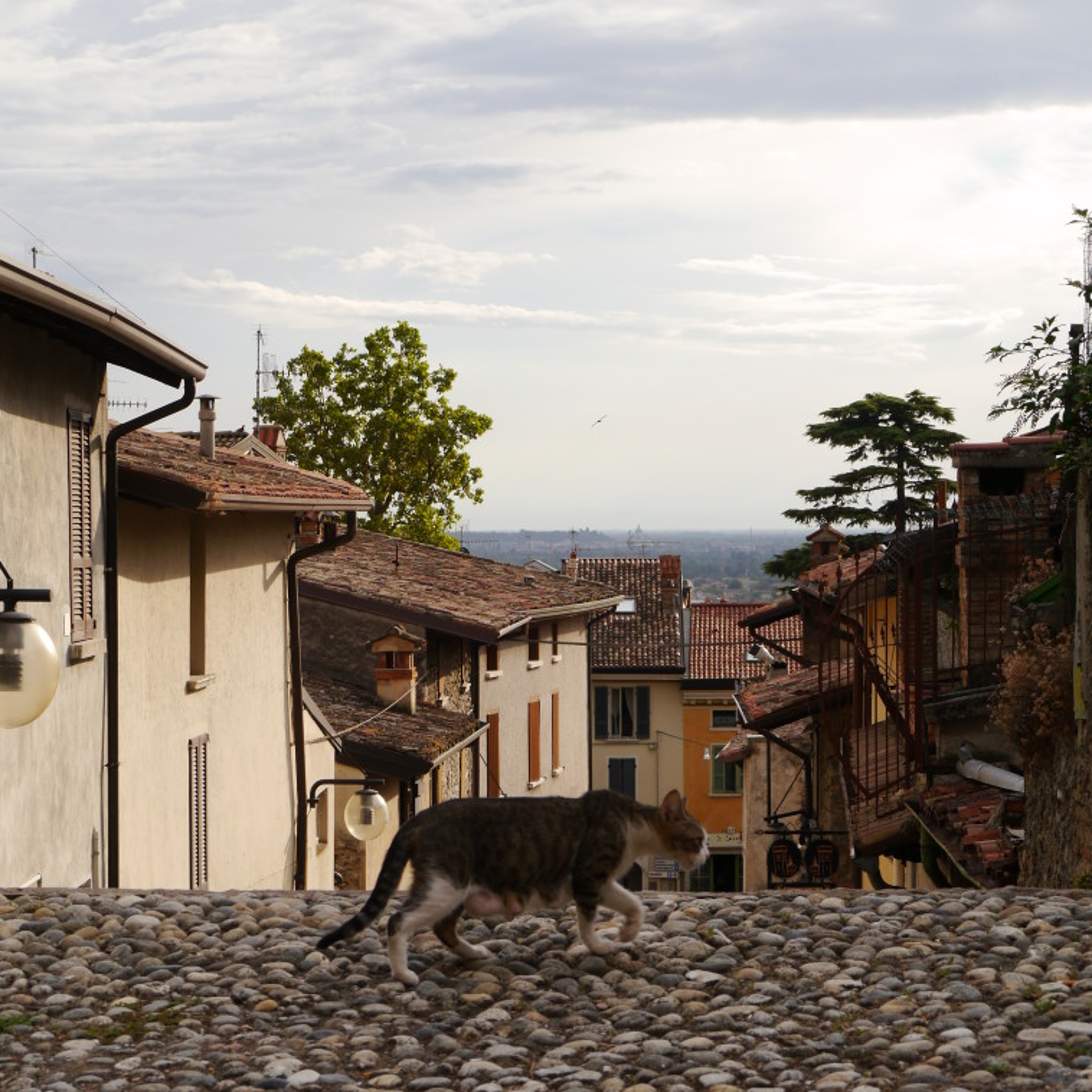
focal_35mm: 86
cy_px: 611
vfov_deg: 20.2
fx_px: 3069
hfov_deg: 20.2
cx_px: 545
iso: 160
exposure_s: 1/250
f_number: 8
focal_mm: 36
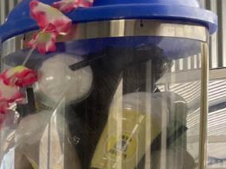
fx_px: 906
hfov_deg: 11.1
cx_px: -370
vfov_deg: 10.4
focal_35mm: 139
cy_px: 224
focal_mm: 4.2
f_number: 1.6
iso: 100
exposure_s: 1/120
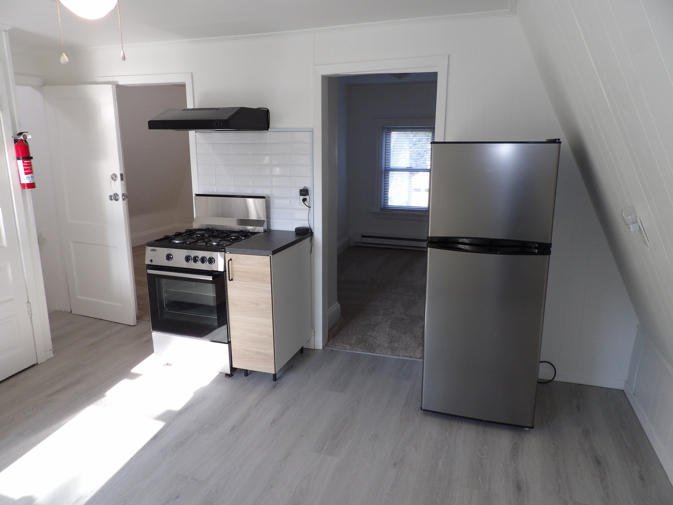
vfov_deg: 56.8
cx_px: 336
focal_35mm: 24
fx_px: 467
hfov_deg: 71.6
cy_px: 252
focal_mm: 4.3
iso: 166
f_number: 3.2
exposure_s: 1/60
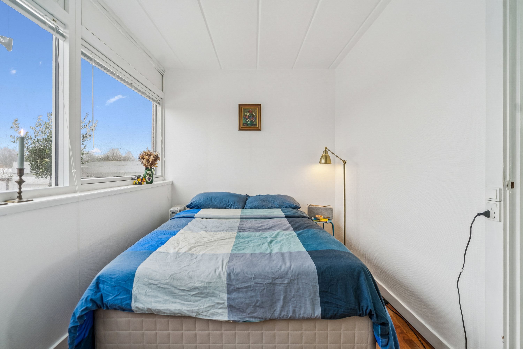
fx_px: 203
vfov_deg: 81.2
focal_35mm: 14
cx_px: 262
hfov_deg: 104.3
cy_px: 174
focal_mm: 14
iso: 160
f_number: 4.5
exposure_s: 1/40
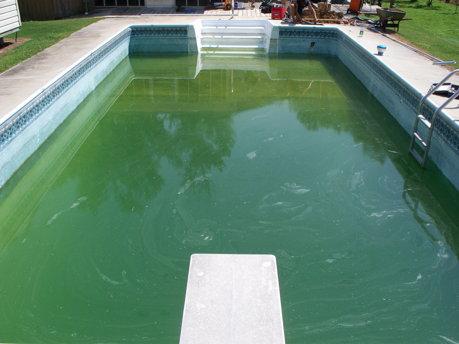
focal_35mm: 36
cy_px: 172
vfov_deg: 39.7
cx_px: 230
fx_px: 477
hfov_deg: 51.4
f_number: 5
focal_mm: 7.54
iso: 64
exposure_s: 1/400
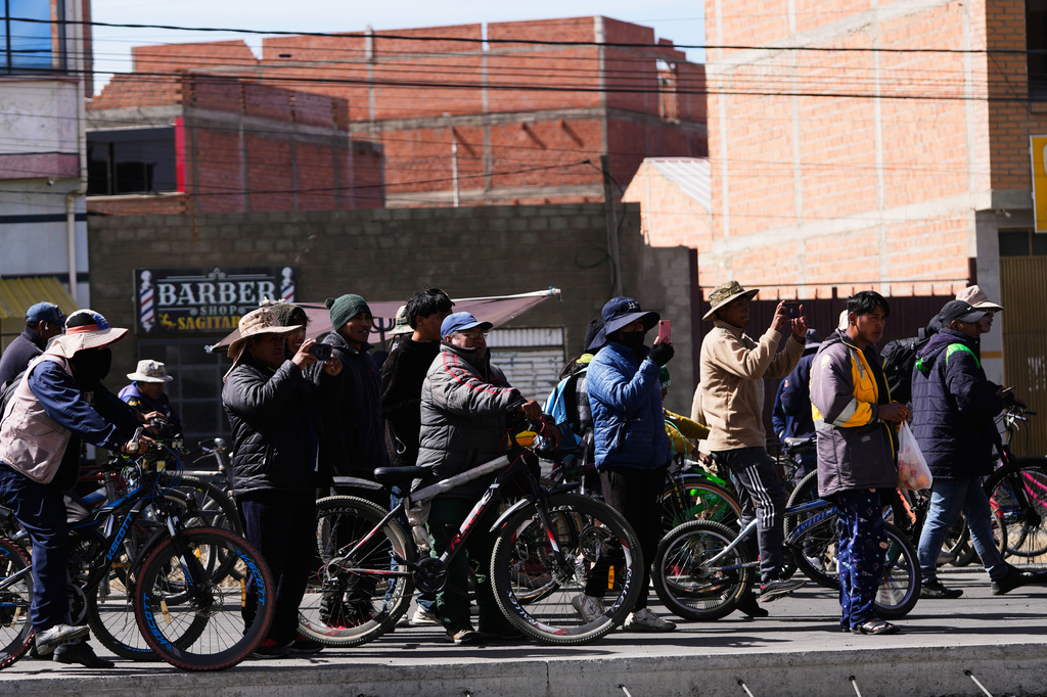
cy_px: 348
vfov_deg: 9.0
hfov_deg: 13.4
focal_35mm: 153
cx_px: 524
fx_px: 4448
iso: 64
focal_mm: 102
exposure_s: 1/800
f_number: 4
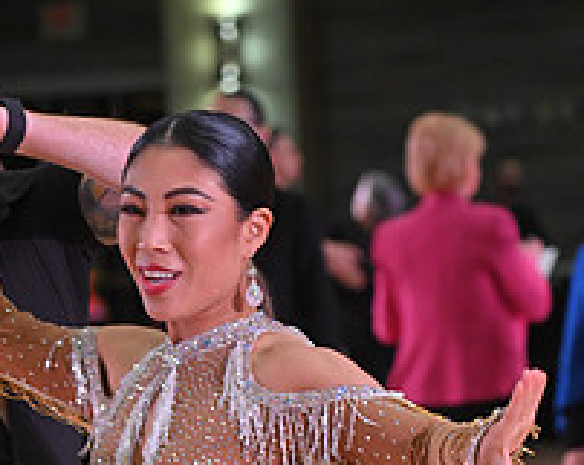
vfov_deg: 4.7
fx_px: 5592
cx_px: 33
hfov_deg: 6.0
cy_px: 641
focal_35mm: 324
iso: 2000
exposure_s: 1/320
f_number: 5
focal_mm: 120
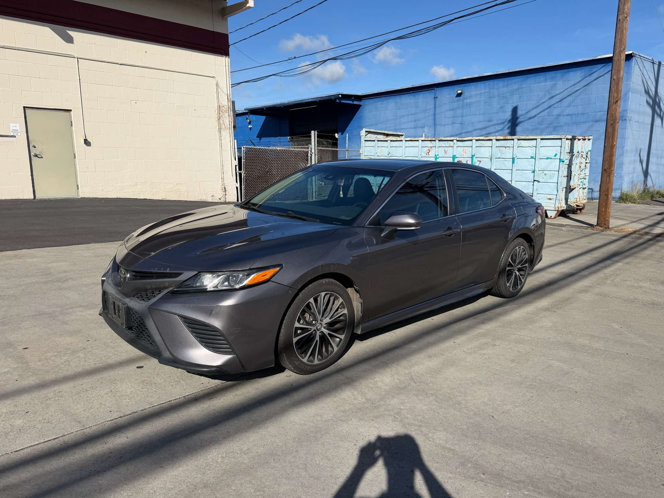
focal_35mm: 24
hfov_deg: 71.6
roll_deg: +1.5
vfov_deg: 56.8
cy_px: 249
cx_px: 332
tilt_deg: -10.2
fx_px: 460
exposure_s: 1/5714
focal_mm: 6.76
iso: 80
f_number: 1.78
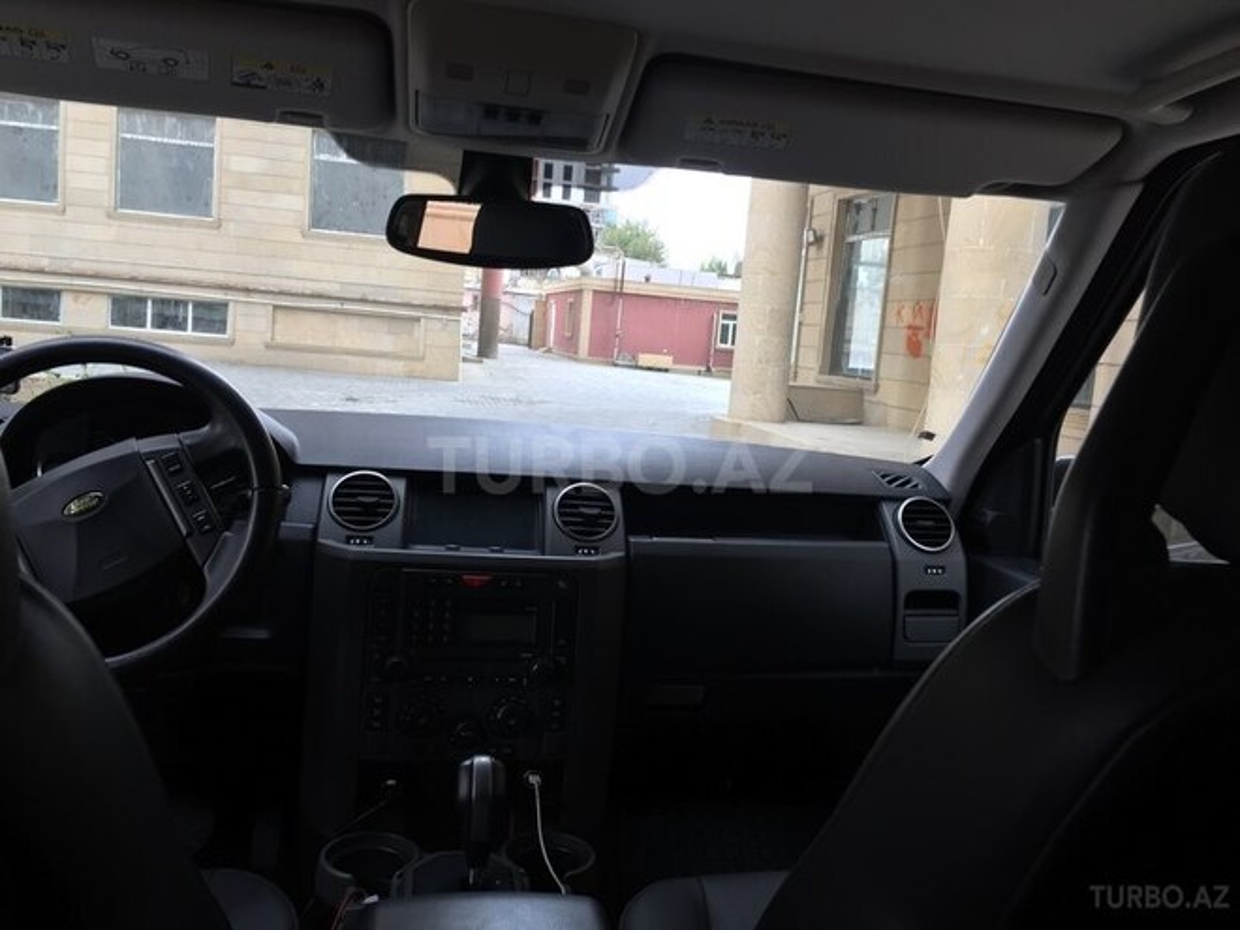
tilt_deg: -6.7
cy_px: 465
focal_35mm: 29
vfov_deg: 48.2
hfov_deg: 61.7
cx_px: 620
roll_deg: -4.9
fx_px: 1039
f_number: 2.2
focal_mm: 4.15
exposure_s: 1/100
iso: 40
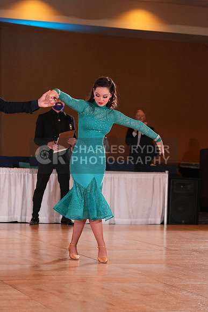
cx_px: 104
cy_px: 156
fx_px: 909
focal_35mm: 105
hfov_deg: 13.0
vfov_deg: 19.5
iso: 1250
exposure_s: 1/160
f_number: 5
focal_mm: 105
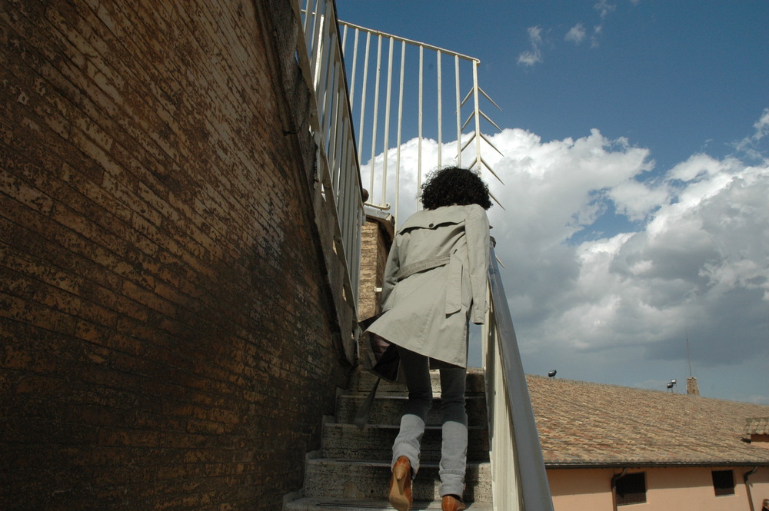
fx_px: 576
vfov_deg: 47.9
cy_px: 256
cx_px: 384
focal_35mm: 27
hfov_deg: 67.4
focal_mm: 18
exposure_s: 1/640
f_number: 13
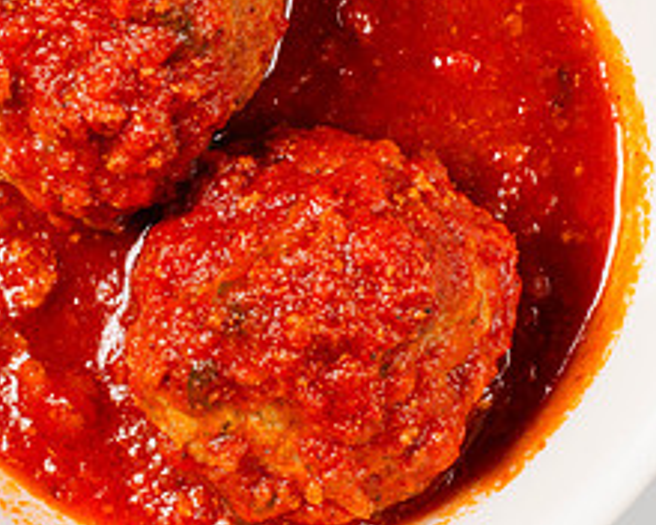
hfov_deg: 11.0
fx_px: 3398
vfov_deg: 8.8
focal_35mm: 175
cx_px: 183
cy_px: 171
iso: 200
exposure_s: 1/200
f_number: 11
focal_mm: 50
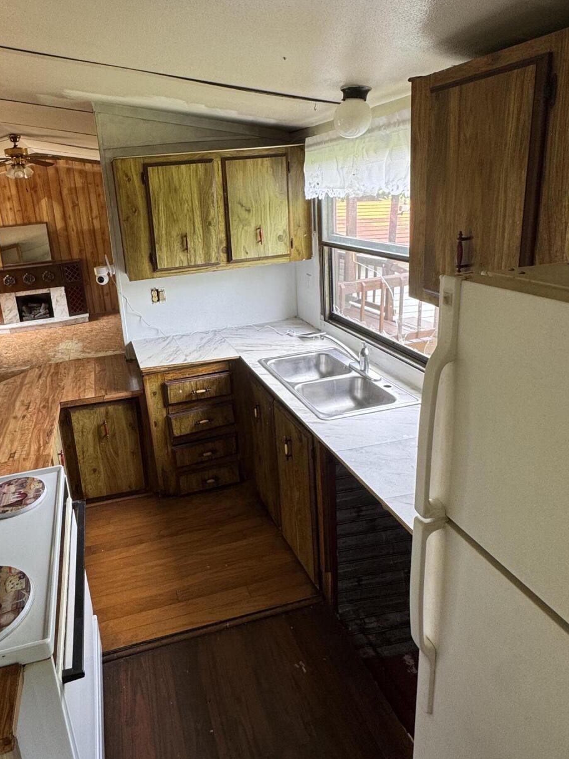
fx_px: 504
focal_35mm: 23
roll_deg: +5.2
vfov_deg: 73.6
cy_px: 331
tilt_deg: -14.9
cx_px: 204
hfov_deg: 58.0
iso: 100
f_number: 2.2
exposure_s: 1/99
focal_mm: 2.22
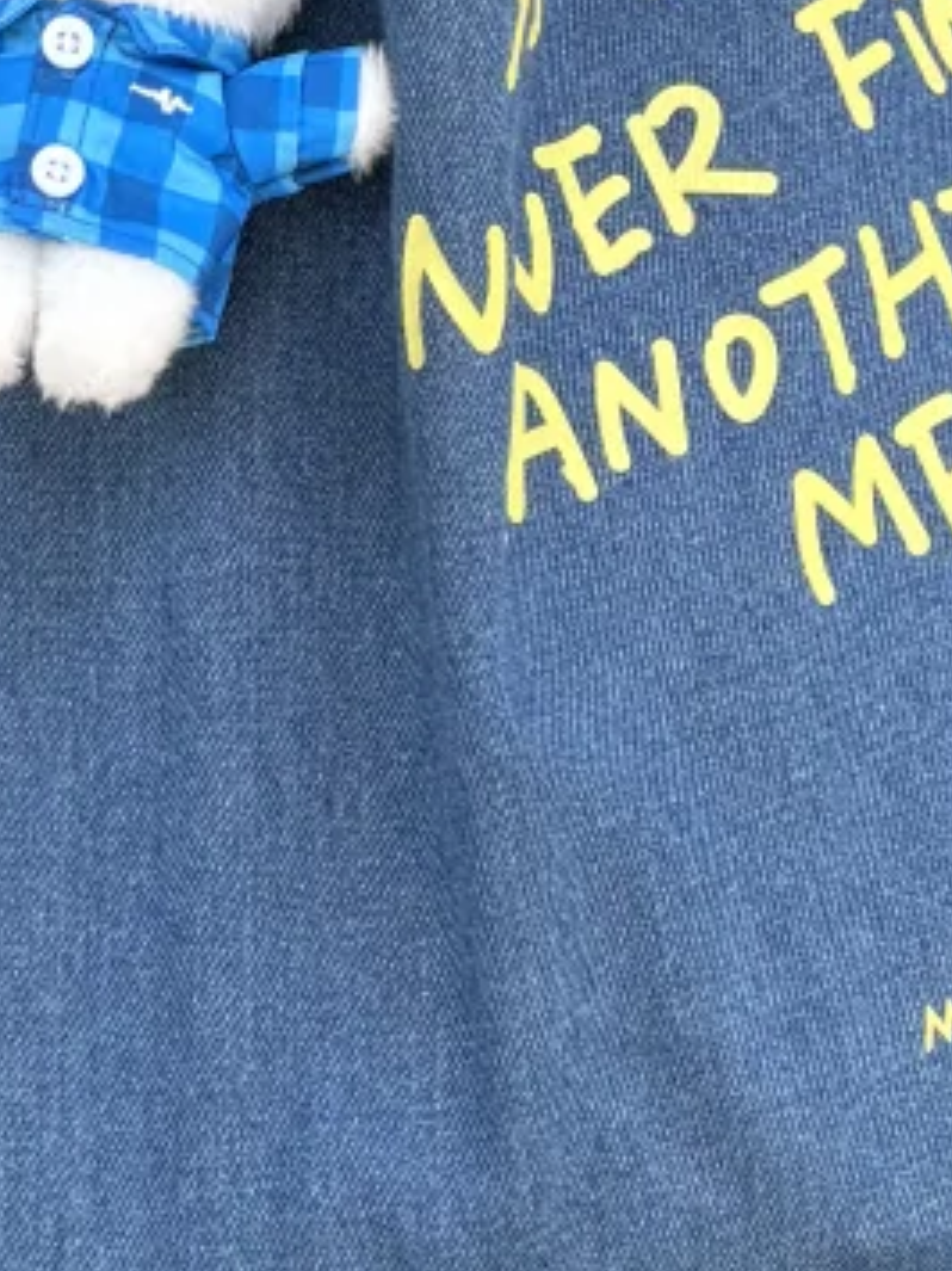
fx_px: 14897
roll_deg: +0.9
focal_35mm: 406
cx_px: 988
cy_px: -333
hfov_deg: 3.7
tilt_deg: -6.1
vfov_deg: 4.9
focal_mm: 16.89
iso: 50
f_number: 2.8
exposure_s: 1/151
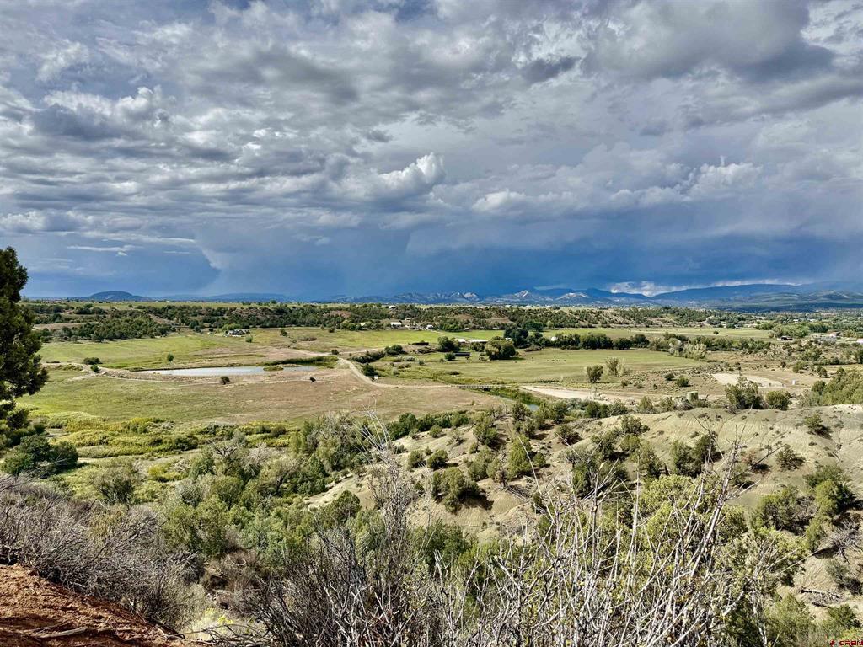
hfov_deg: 71.6
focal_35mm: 24
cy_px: 324
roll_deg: -0.8
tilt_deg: -1.5
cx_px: 432
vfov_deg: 56.8
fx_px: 598
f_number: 1.78
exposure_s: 1/9091
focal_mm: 6.76
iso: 80
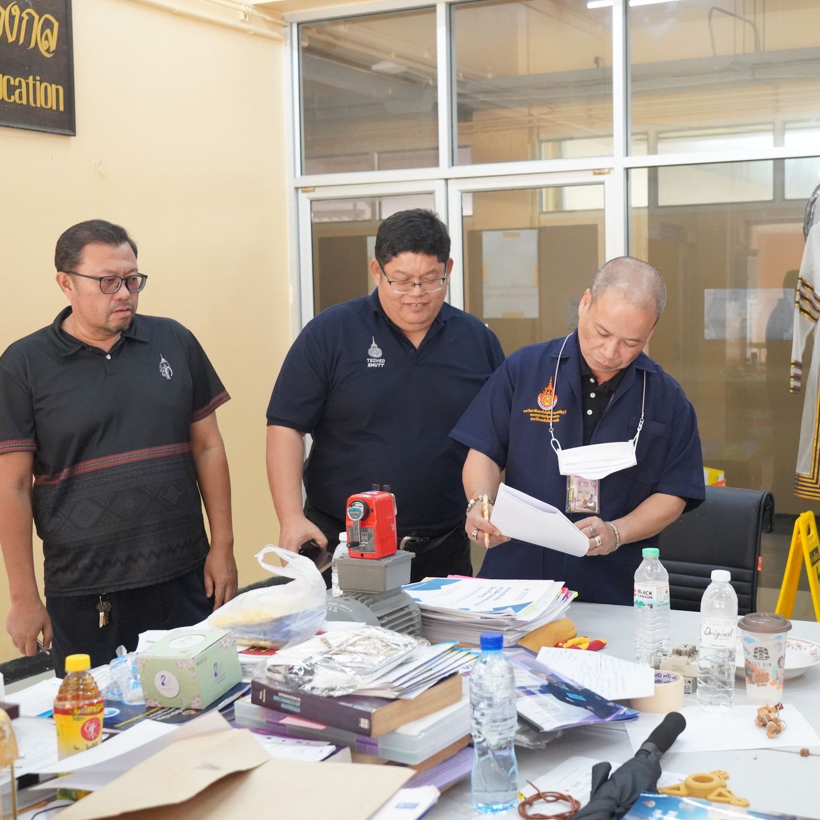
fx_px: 1286
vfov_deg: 35.4
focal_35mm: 48
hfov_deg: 35.0
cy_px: 411
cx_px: 541
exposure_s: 1/250
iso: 10000
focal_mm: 37
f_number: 5
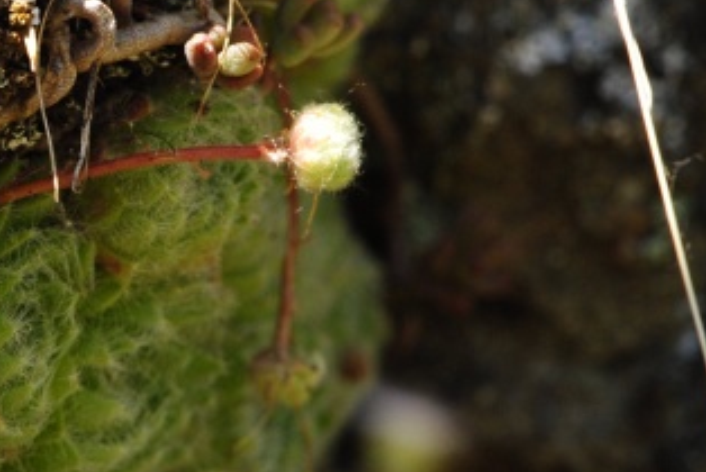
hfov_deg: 6.3
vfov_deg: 4.2
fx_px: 6385
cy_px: 427
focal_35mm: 325
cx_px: -173
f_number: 9
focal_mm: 85
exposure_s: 1/200
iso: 400
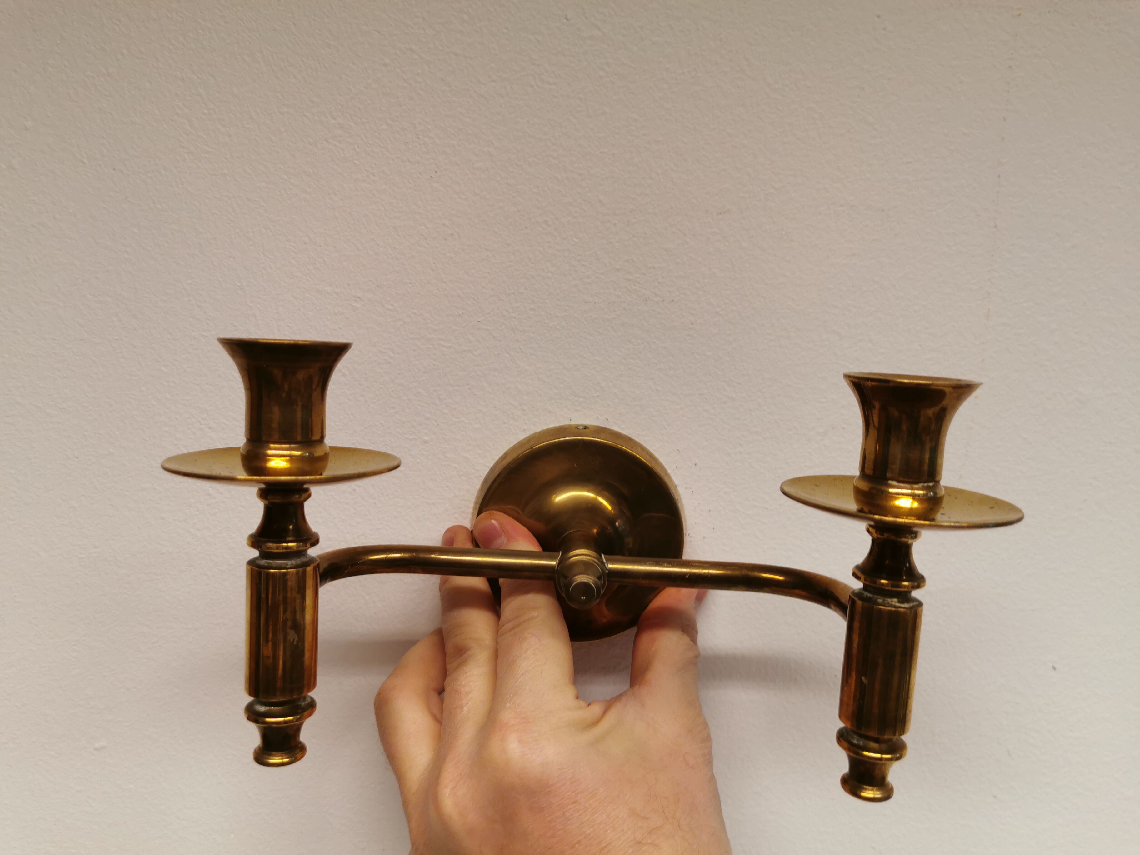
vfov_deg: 51.4
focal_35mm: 27
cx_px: 570
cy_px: 428
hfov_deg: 65.3
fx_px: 889
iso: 100
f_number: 1.6
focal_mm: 5.56
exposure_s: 1/50
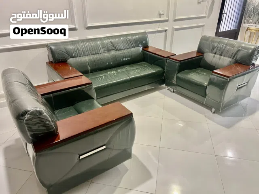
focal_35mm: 26
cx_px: 130
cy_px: 97
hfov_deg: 67.3
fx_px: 195
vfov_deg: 53.1
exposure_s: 1/50
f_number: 1.5
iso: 320
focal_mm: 5.7
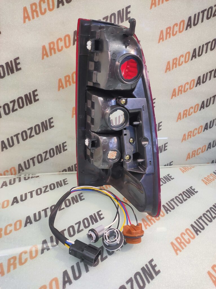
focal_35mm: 17
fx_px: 142
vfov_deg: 91.1
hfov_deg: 74.6
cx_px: 108
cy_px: 144
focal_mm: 4.74
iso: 265
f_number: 1.79
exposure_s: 1/33
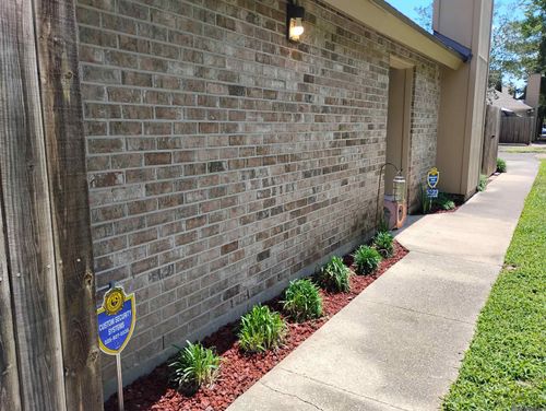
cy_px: 206
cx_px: 273
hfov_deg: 63.4
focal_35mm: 28
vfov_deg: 49.8
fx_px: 442
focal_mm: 4.26
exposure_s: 1/461
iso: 100
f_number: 1.8
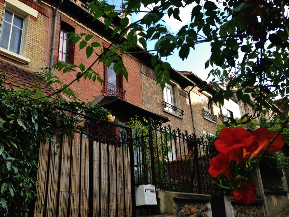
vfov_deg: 42.9
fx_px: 276
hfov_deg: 55.4
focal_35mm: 33
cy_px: 108
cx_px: 144
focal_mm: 4.13
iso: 50
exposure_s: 1/252
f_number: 2.4
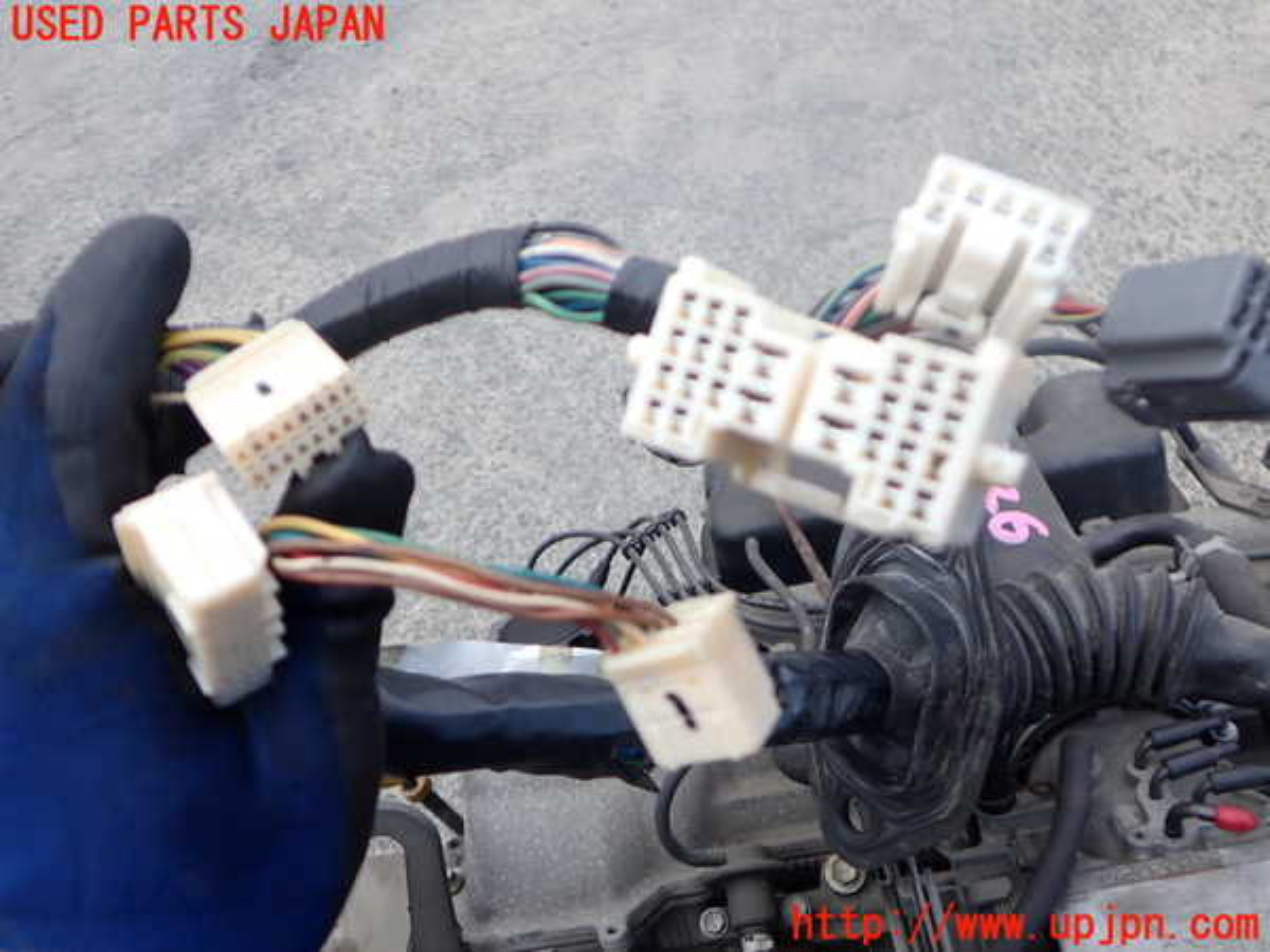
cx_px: 635
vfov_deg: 46.8
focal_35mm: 30
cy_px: 476
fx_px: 1101
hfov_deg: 60.0
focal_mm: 5.4
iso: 100
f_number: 2.3
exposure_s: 1/200
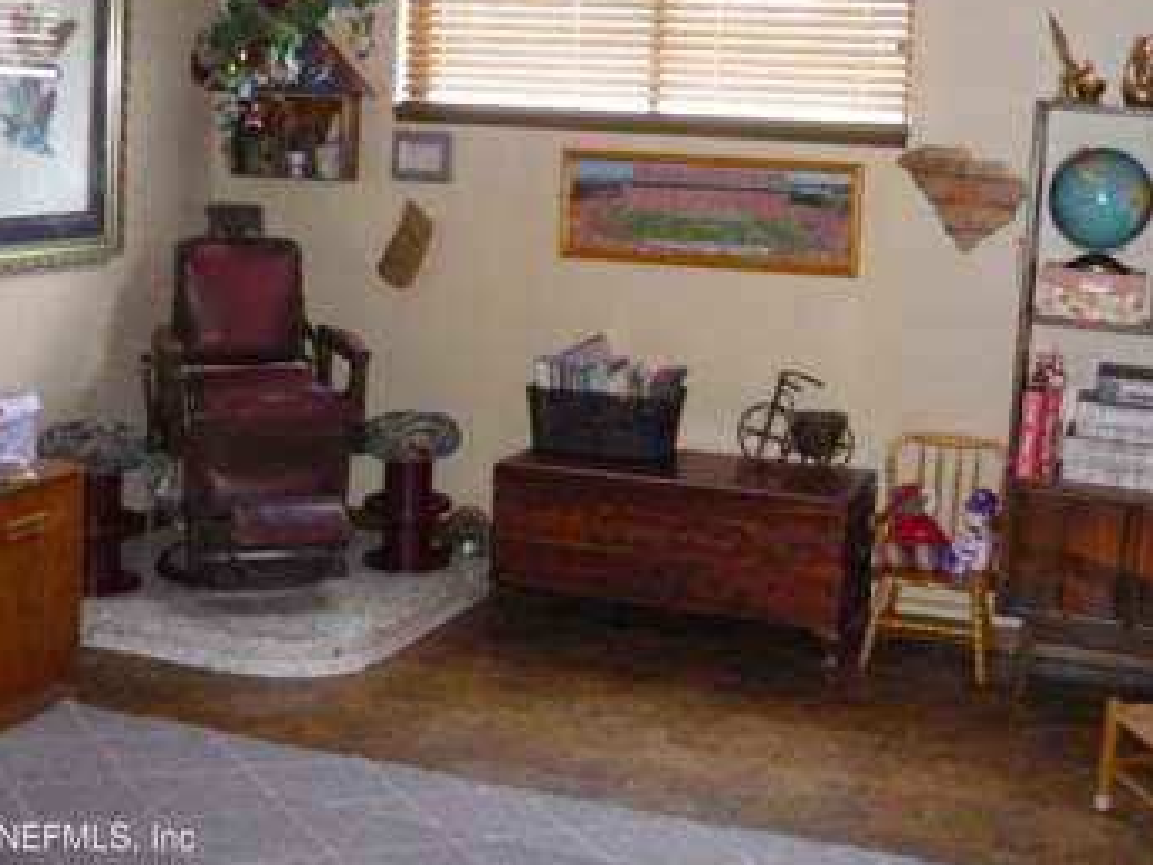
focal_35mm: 46
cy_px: 287
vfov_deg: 31.3
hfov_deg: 41.1
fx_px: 1532
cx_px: 687
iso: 500
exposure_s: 1/30
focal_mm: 5.5
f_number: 2.8
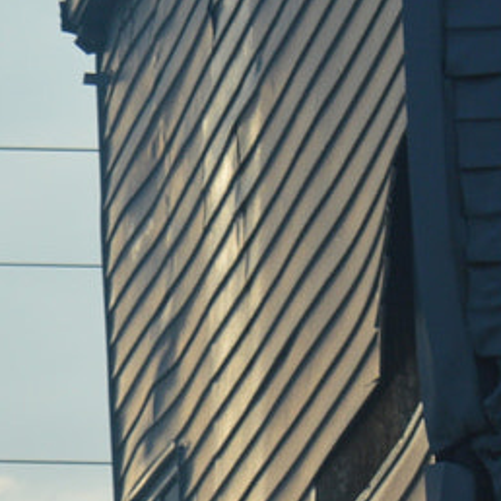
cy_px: 932
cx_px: -720
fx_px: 7117
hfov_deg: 4.0
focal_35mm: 435
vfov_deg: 4.0
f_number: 11
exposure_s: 1/500
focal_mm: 55
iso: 100
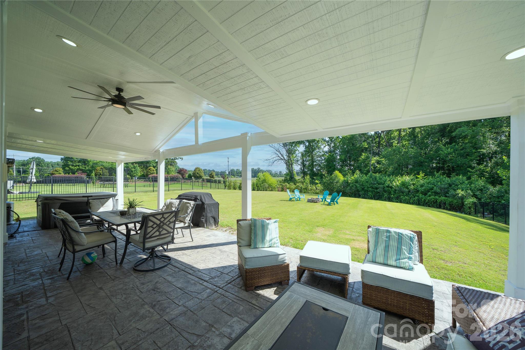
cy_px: 175
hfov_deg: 112.6
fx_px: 175
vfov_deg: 90.0
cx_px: 262
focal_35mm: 12
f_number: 5.6
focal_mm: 12
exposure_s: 1/320
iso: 100
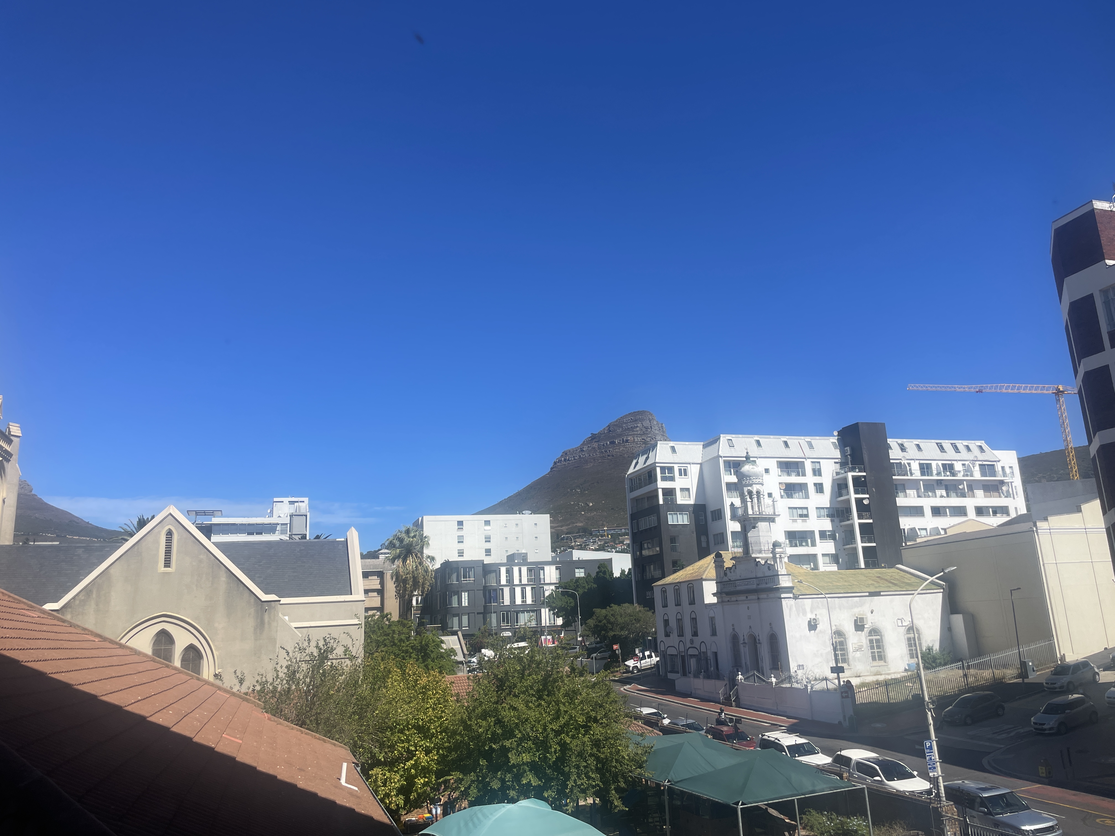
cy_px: 418
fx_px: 837
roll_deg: +3.5
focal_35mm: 26
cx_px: 558
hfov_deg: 67.3
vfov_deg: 53.1
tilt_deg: +16.5
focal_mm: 4.2
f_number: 1.6
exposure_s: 1/3861
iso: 32
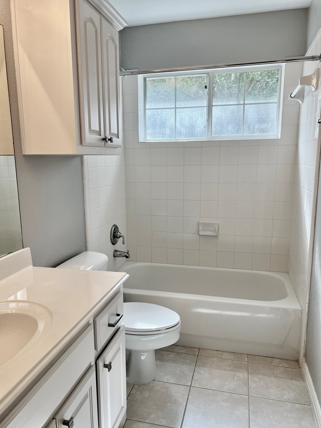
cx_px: 156
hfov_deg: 51.3
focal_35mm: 27
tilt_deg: -10.1
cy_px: 221
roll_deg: +0.6
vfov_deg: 65.3
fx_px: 334
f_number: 1.5
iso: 64
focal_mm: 5.7
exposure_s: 1/160
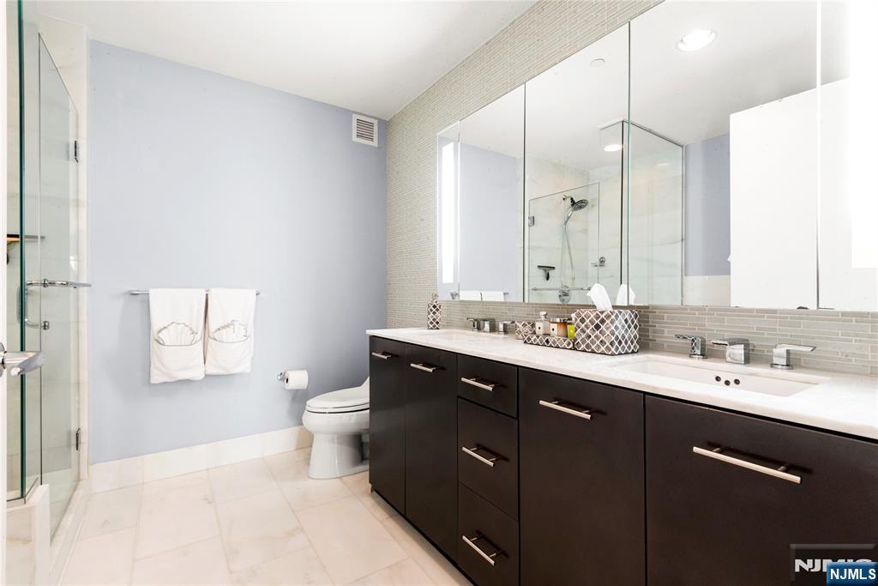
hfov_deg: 96.7
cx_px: 439
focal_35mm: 16
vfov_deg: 73.8
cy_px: 293
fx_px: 390
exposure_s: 1/4
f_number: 18
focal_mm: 16
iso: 400
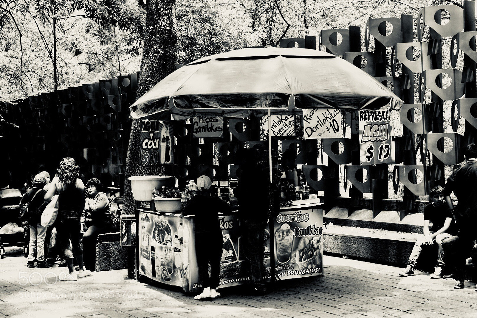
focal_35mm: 56
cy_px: 159
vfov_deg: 24.2
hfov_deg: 35.6
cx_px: 238
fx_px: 742
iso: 640
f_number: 11
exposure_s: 1/60
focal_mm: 56
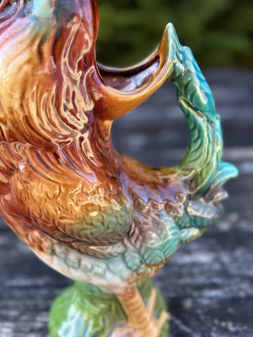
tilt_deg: -27.4
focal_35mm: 48
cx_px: 126
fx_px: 468
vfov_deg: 39.7
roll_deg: +0.3
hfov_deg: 30.3
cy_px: 168
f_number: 1.78
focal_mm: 6.86
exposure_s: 1/211
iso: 80
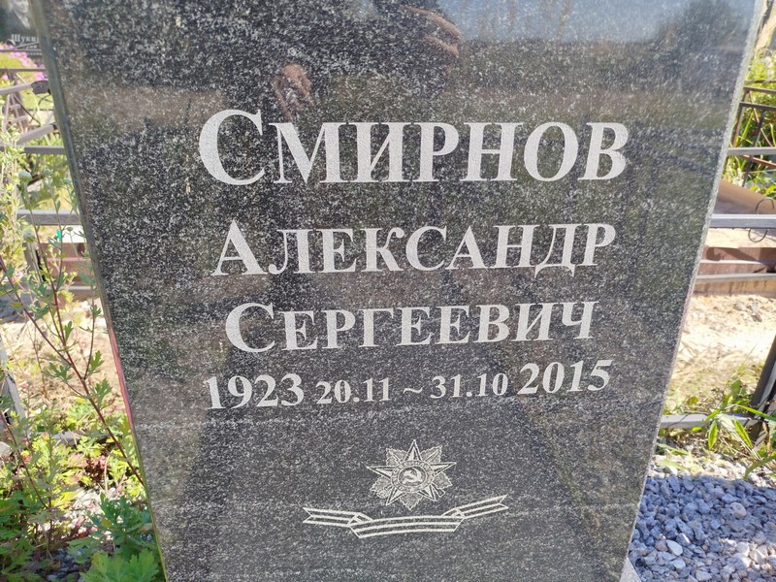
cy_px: 291
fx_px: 538
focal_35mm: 24
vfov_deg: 56.8
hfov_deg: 71.6
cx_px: 388
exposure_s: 1/346
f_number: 1.7
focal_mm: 5.31
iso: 50
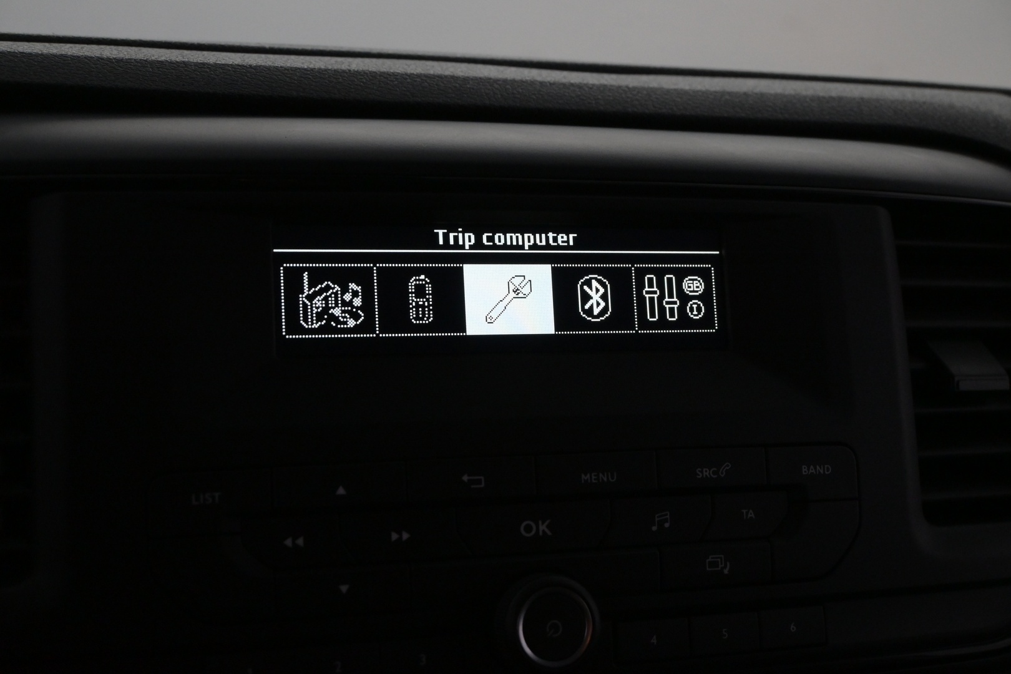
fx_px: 1327
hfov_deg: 41.7
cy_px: 337
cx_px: 506
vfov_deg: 28.5
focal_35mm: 47
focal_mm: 31.5
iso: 2500
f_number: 7.1
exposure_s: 1/200
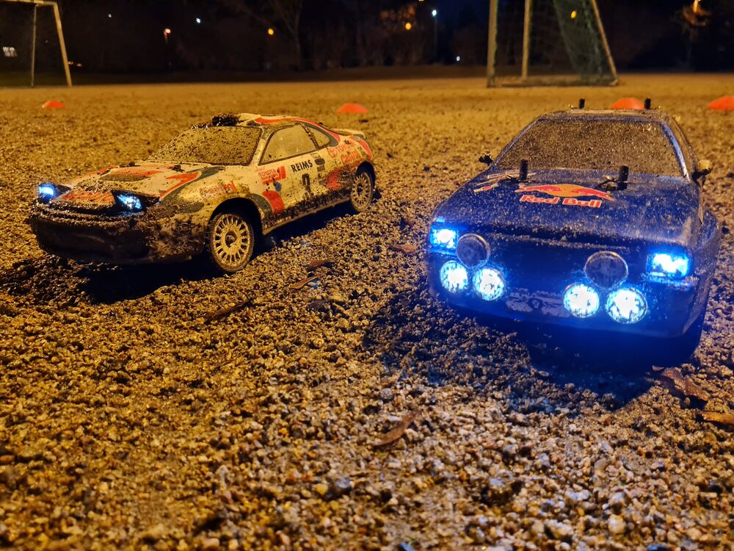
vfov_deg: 53.1
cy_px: 276
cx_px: 367
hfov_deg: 67.3
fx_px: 551
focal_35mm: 26
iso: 640
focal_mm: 5.4
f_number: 1.8
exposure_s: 1/33
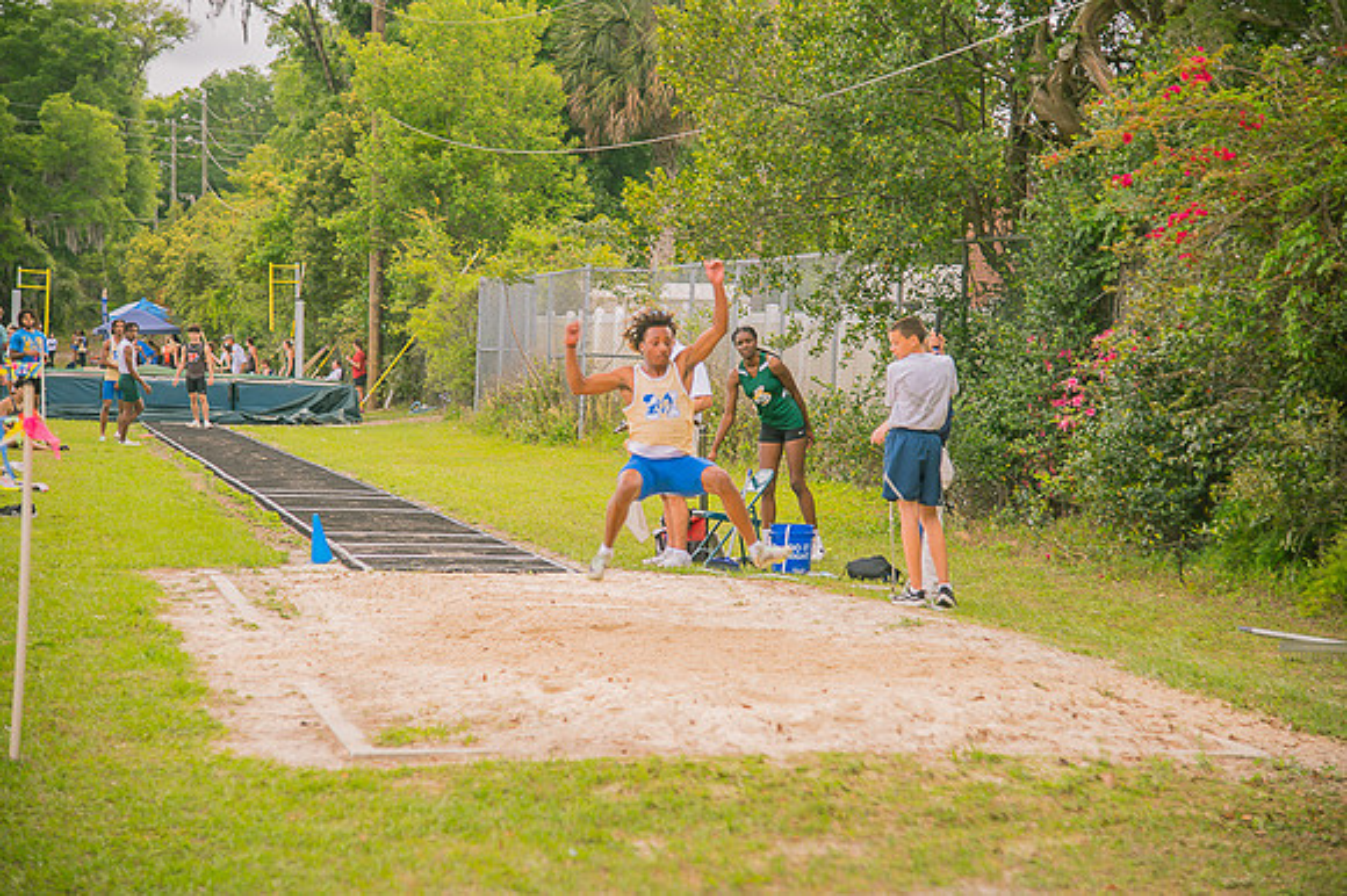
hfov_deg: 23.7
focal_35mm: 86
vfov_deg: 15.9
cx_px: 674
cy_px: 448
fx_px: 3216
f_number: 4
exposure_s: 1/200
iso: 200
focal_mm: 86
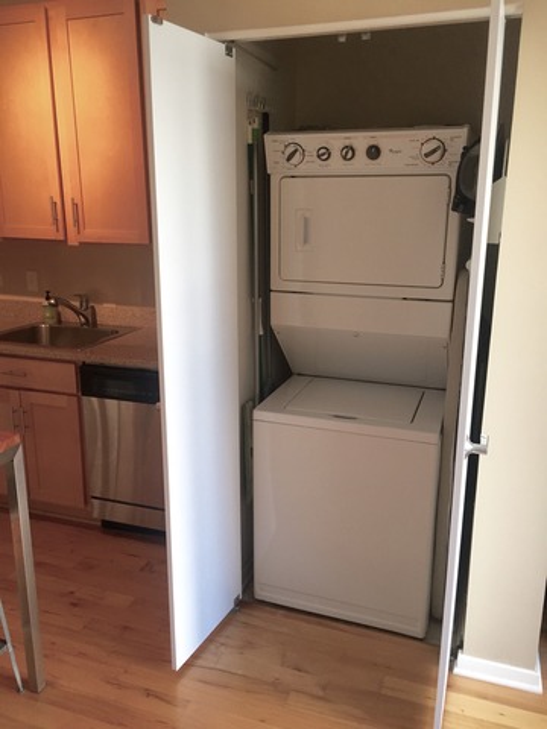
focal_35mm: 29
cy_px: 364
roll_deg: -0.7
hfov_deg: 48.2
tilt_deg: -15.2
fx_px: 611
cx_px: 274
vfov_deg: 61.7
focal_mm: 4.15
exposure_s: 1/30
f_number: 2.2
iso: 50
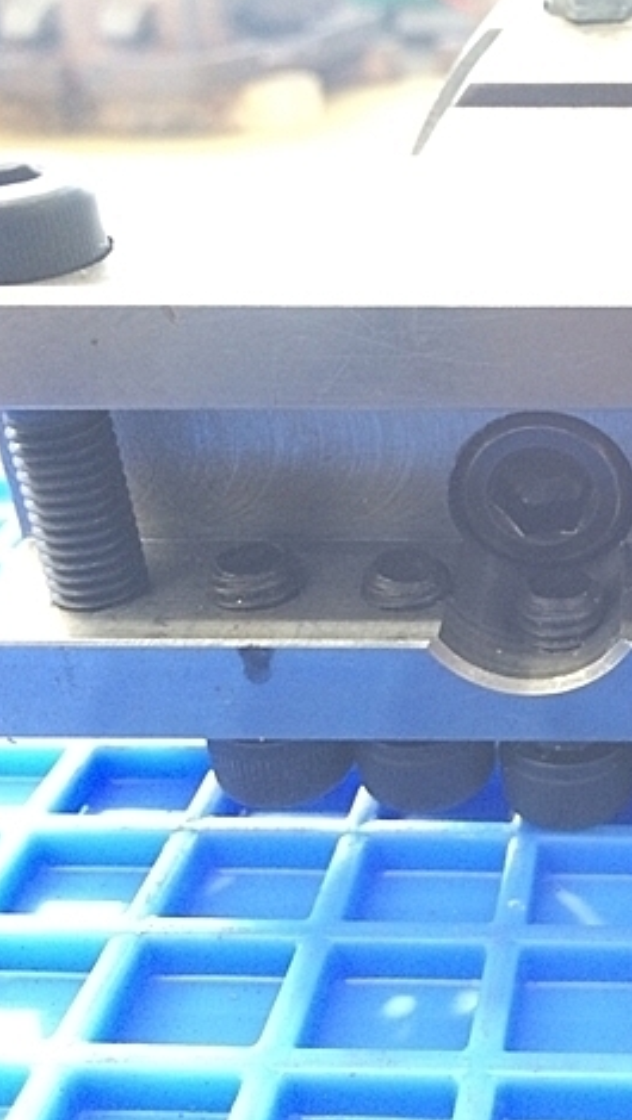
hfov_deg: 26.0
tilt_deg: -26.4
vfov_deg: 47.3
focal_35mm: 43
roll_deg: +0.5
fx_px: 1279
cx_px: 661
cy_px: 558
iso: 250
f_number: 2.2
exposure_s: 1/30
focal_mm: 4.15
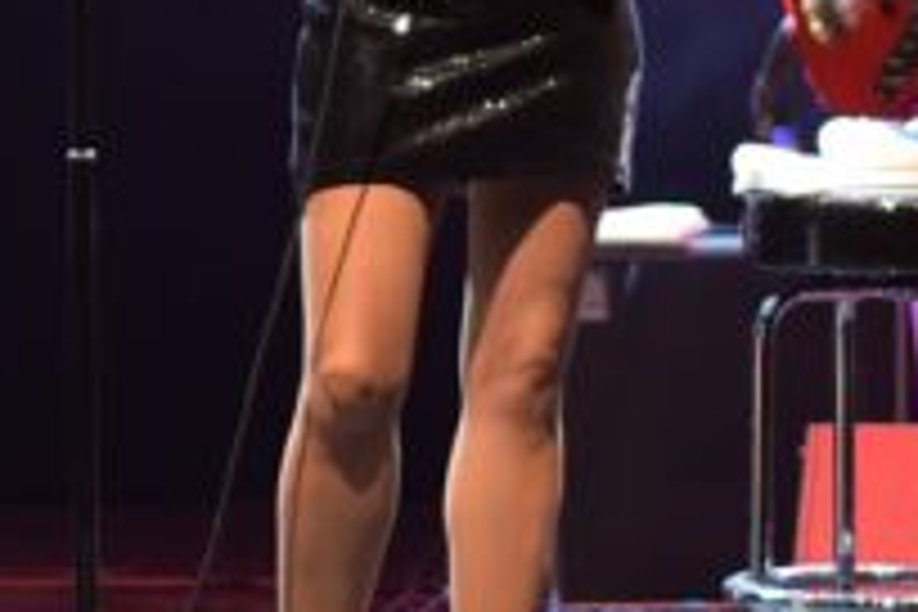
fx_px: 10888
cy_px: -466
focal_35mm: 427
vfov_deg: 3.2
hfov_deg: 4.8
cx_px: 378
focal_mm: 85
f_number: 1.8
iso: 1600
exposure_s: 1/250
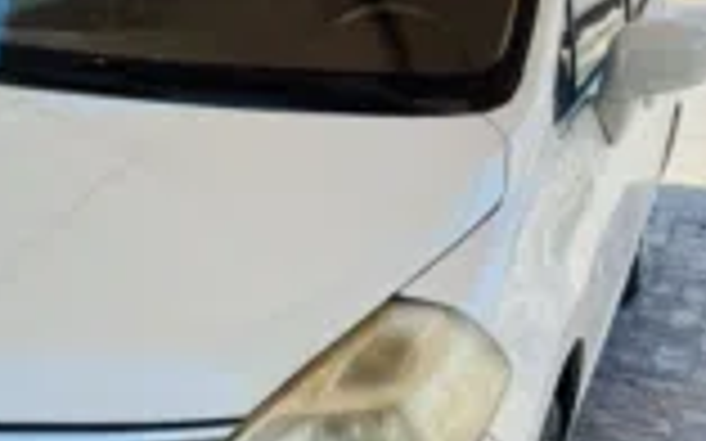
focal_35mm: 65
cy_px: 374
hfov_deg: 30.7
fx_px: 1250
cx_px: 135
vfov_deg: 19.7
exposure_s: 1/2710
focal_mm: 6.76
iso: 80
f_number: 1.78
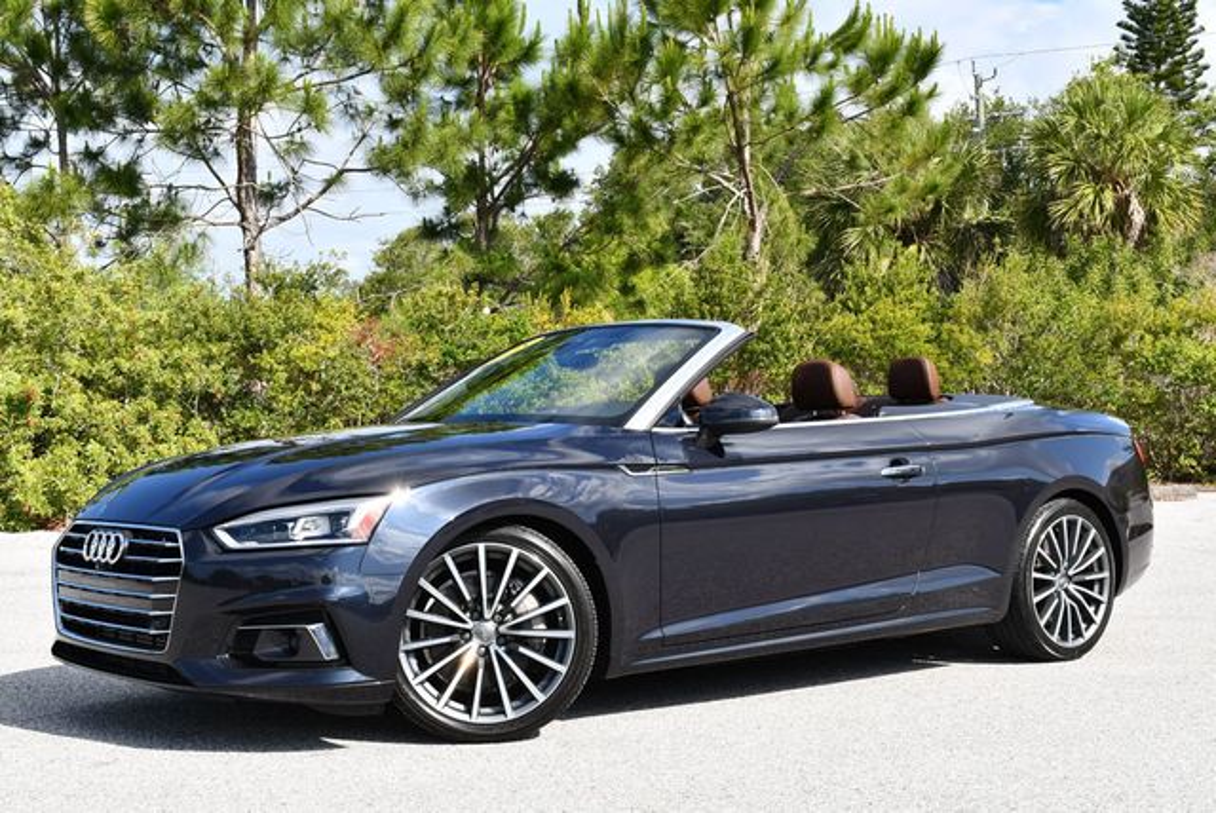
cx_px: 608
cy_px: 406
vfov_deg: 26.0
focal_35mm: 52
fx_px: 1758
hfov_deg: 38.2
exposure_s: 1/250
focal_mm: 26
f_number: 8
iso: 180
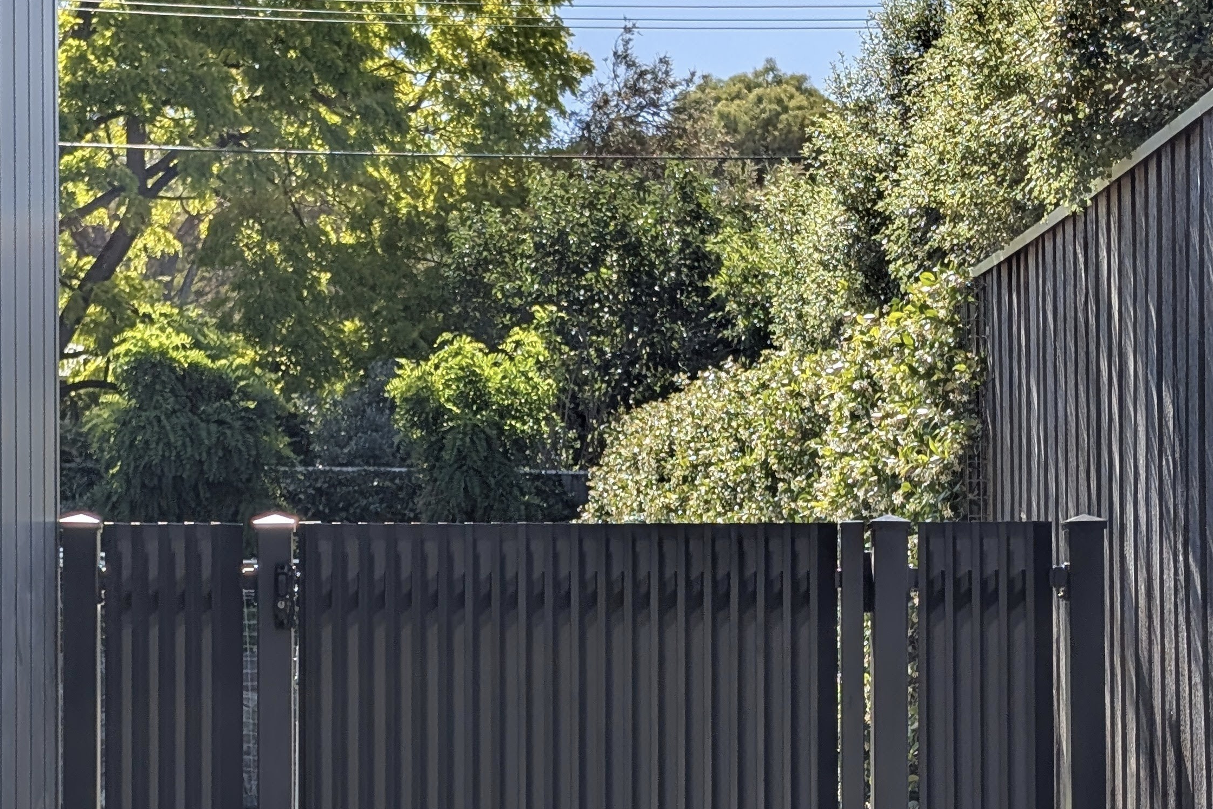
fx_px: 3134
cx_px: 506
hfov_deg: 21.9
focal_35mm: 93
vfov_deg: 14.6
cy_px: 687
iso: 21
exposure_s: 1/1166
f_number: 1.68
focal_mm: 6.9
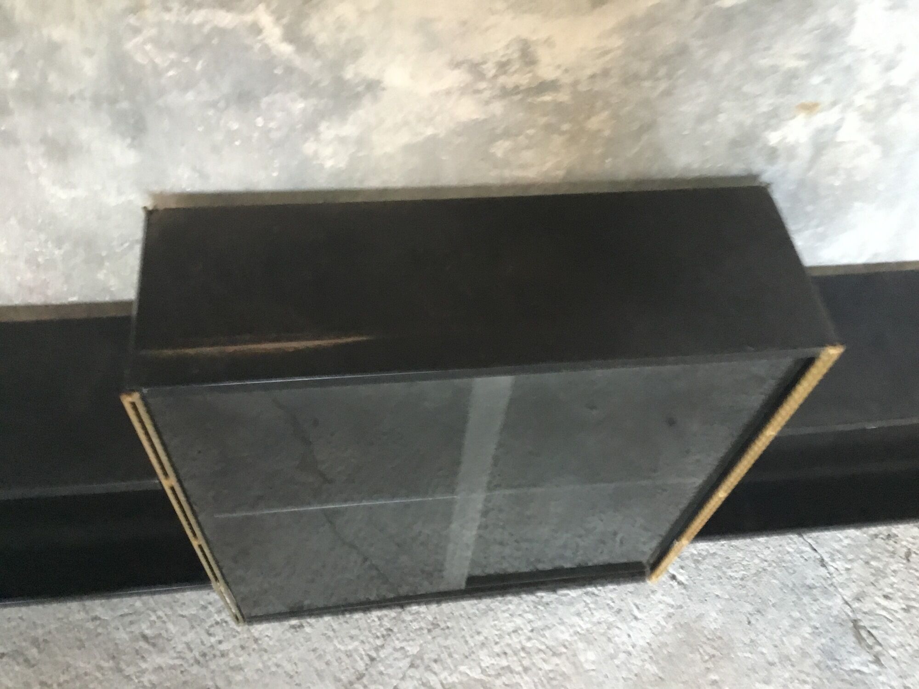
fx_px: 823
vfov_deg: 45.4
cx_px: 460
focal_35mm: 31
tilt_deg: -54.9
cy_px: 344
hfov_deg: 58.4
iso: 500
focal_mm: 3.3
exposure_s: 1/17
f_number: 2.4
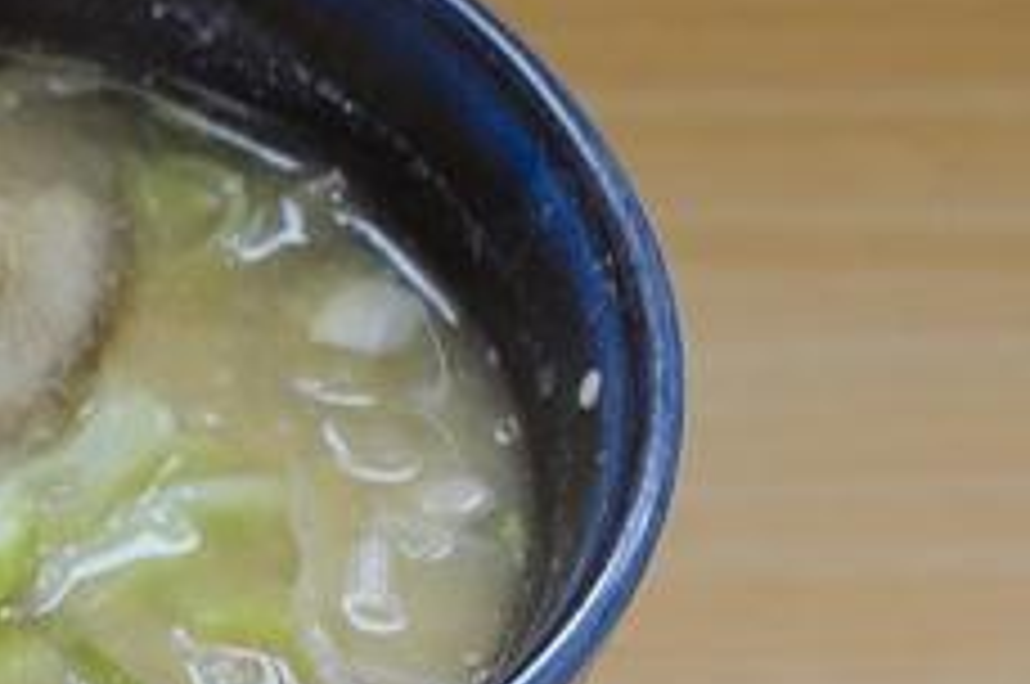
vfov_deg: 5.2
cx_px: -999
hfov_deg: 7.6
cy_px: 1256
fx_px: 7485
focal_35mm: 262
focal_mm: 40
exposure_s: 1/60
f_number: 4.8
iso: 400
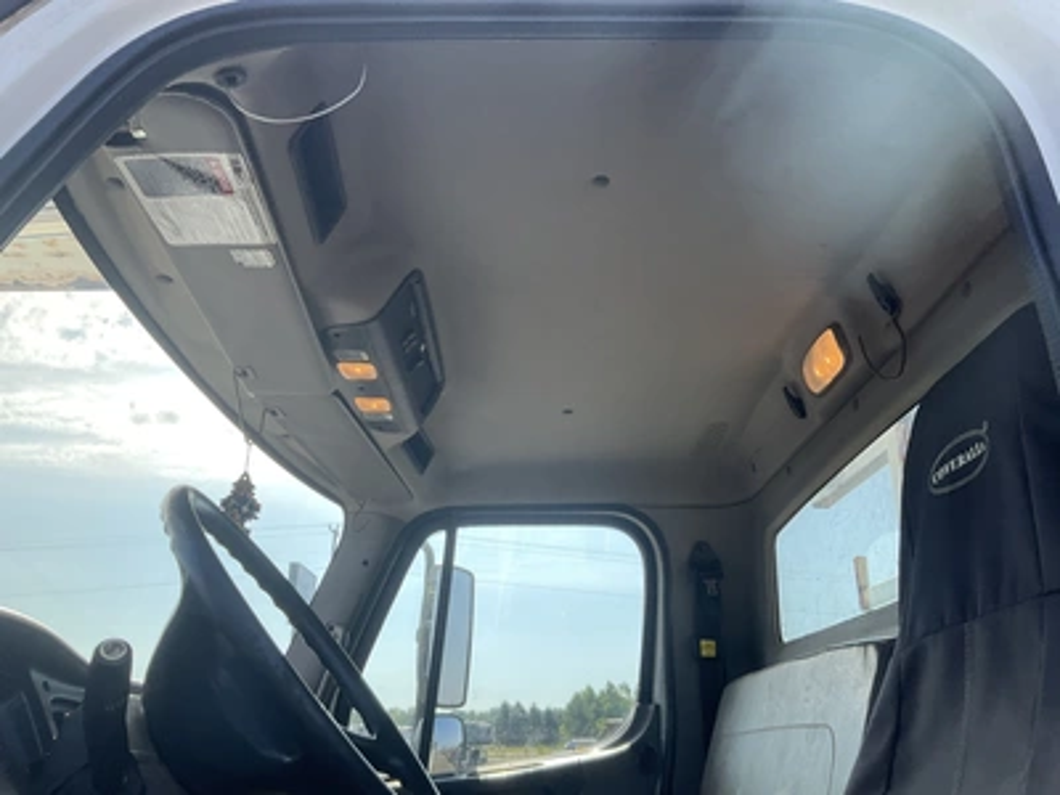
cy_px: 398
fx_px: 888
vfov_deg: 48.2
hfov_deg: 61.7
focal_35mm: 29
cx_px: 530
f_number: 1.8
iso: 25
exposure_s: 1/599
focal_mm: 3
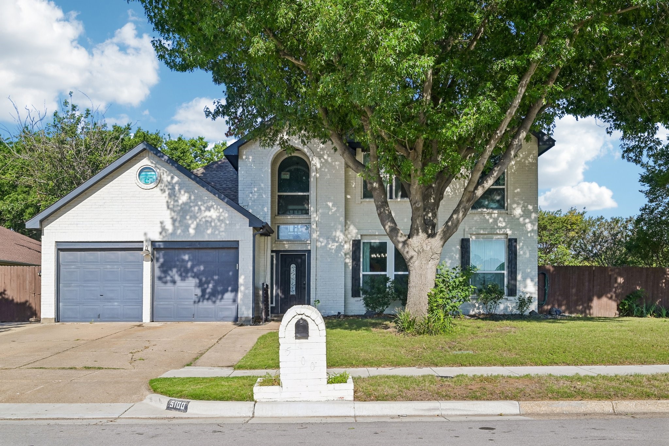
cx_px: 334
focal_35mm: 30
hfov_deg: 61.9
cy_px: 223
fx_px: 557
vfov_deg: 43.6
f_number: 8
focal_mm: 30
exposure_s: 1/1000
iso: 400
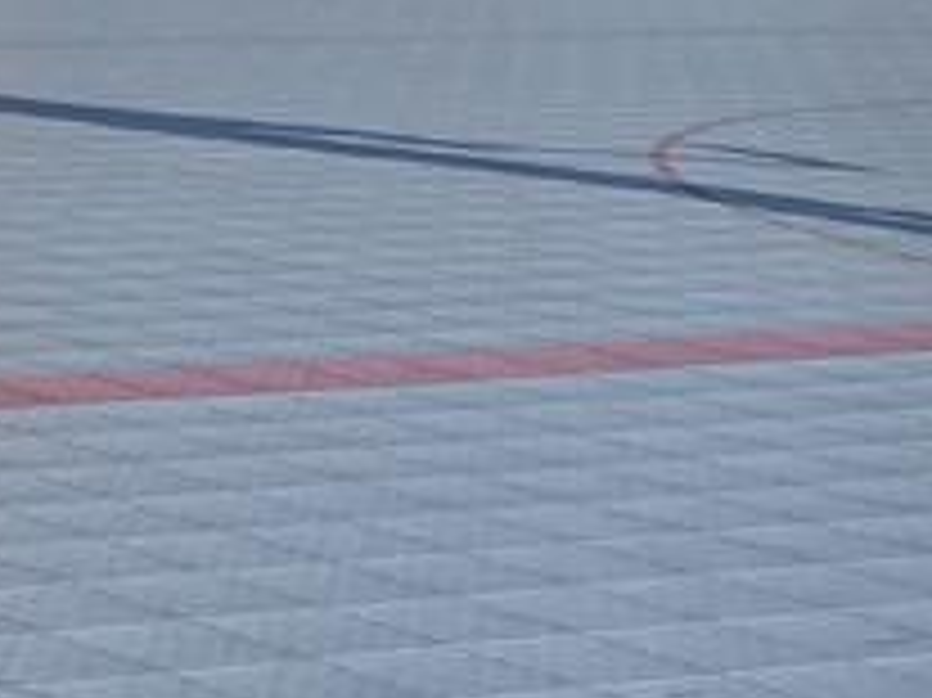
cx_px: -900
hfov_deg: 11.2
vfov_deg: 9.0
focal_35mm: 161
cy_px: -306
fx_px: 4332
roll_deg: -1.3
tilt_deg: -1.5
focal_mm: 4.2
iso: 32
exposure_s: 1/3300
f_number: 1.6
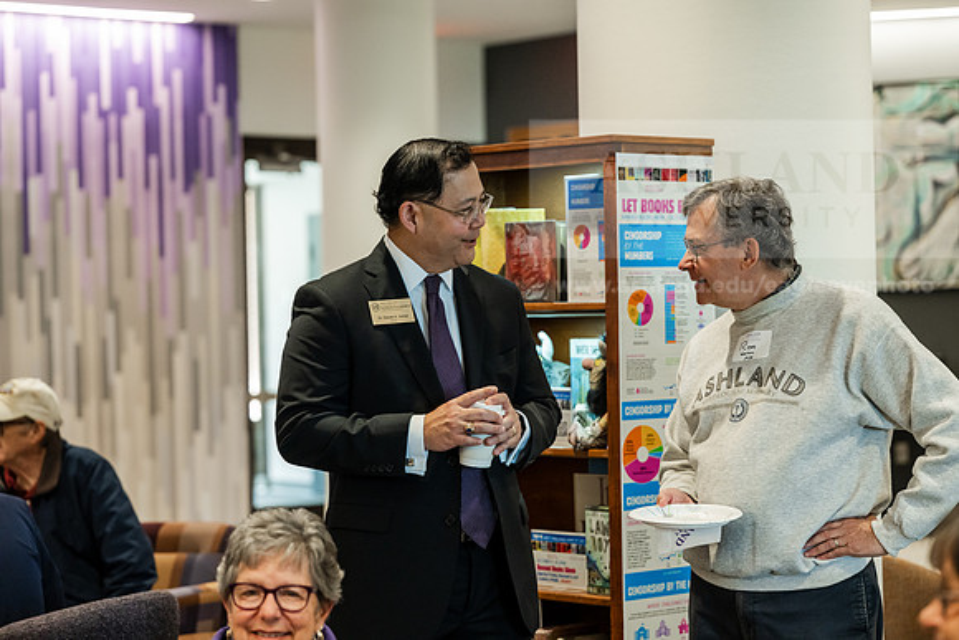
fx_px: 2371
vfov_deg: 15.4
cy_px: 320
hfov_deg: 22.9
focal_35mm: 89
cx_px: 480
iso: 2000
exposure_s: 1/200
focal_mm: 89
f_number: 3.2
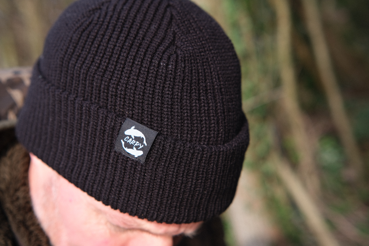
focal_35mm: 50
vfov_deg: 27.0
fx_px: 512
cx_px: 184
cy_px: 123
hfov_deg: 39.6
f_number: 2.8
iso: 160
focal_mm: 33
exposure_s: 1/300
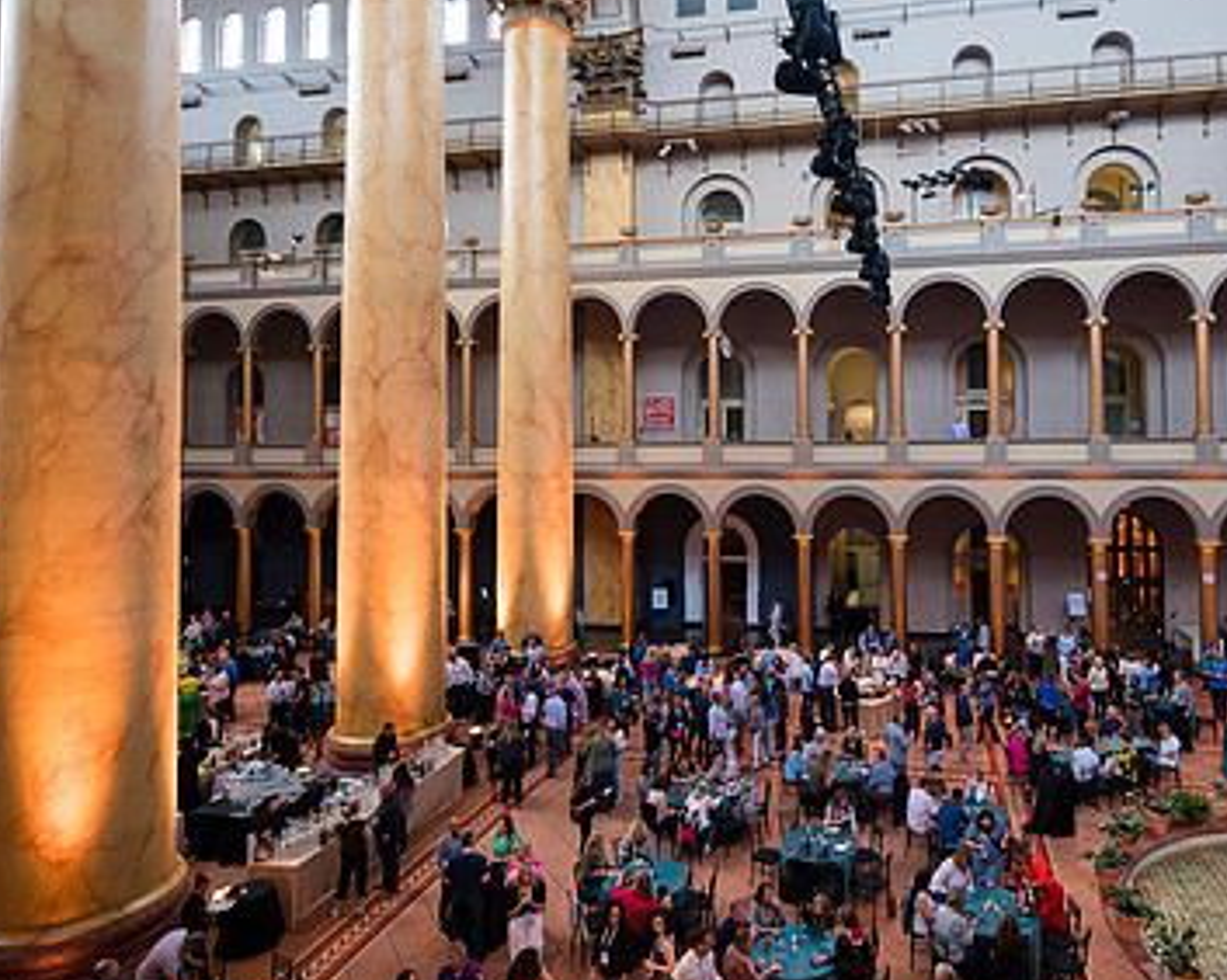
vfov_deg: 60.4
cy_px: 398
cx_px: 759
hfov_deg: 71.6
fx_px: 835
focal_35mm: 23
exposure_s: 1/100
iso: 800
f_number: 4
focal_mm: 14
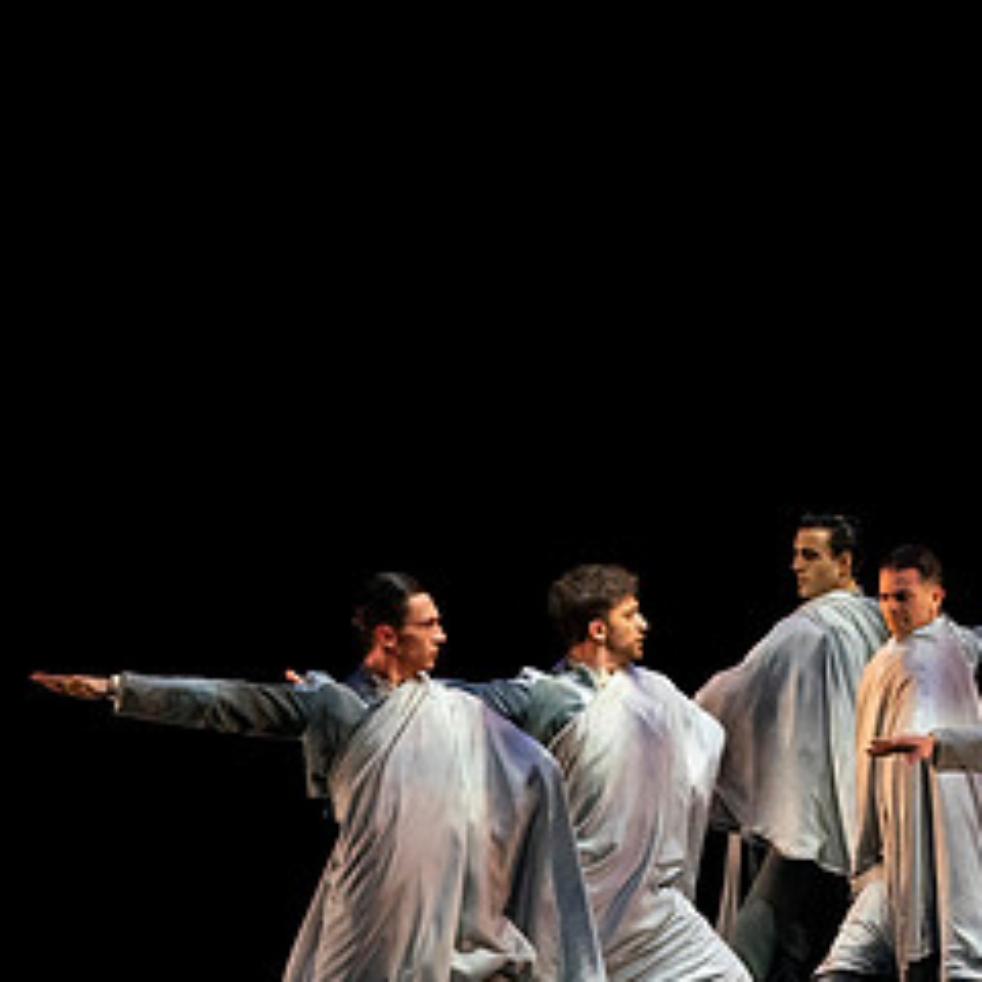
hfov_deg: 4.1
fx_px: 13705
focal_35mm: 427
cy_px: 713
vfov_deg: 4.1
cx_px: 745
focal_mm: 126
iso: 10000
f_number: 8
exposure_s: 1/400
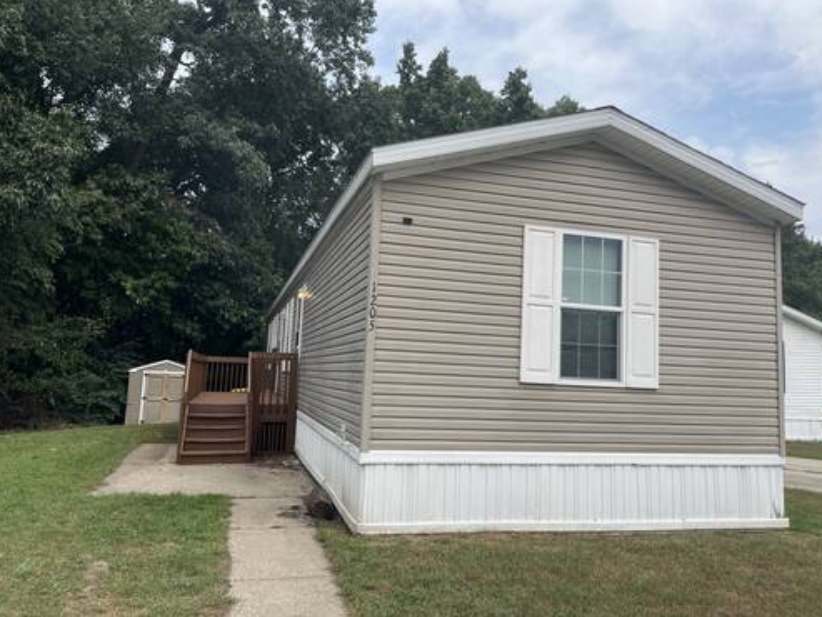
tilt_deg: +5.8
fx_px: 641
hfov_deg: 65.3
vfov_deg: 51.4
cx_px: 419
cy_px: 298
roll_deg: -2.0
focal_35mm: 27
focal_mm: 5.1
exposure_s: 1/1186
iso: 50
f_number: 1.6
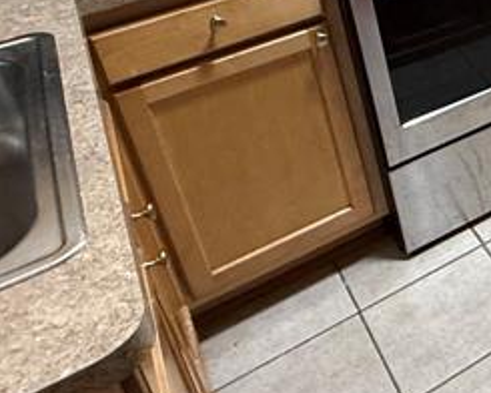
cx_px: 766
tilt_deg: -24.2
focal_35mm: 57
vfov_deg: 24.0
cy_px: -92
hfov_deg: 24.4
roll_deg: +0.2
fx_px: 828
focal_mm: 2.22
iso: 500
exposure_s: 1/60
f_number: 2.2
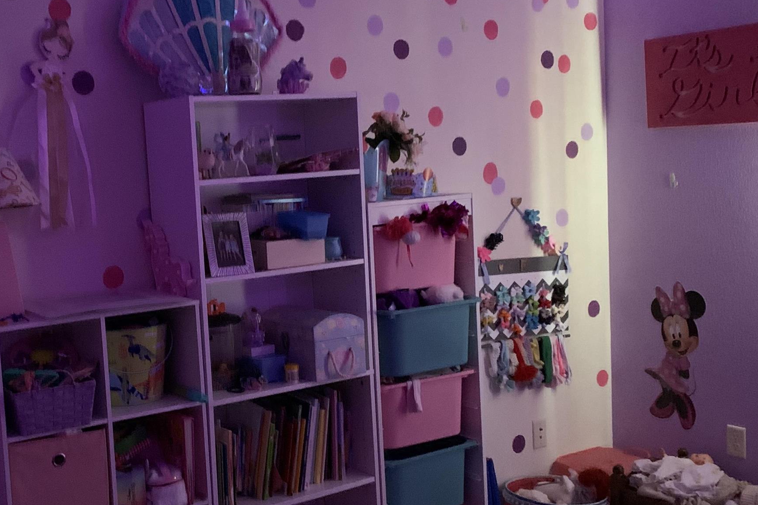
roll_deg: +3.8
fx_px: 1011
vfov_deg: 28.0
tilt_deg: -5.4
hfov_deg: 40.6
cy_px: 291
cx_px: 248
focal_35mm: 48
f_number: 1.8
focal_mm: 4.25
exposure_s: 1/19
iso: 800
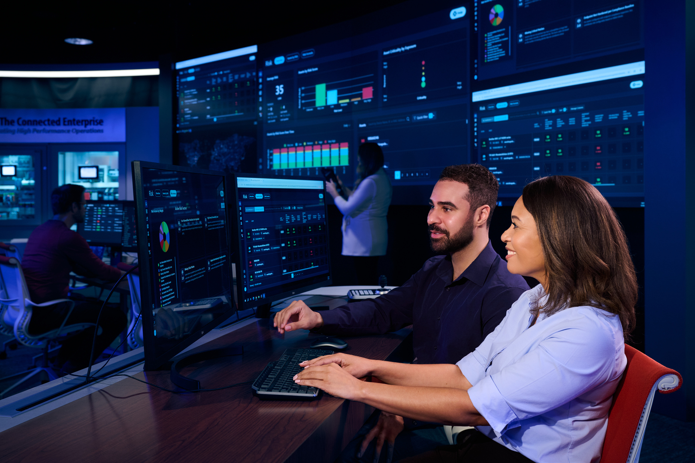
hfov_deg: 50.7
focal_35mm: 38
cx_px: 348
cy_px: 232
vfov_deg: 35.1
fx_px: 734
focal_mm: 38
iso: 400
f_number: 5.6
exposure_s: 1/20
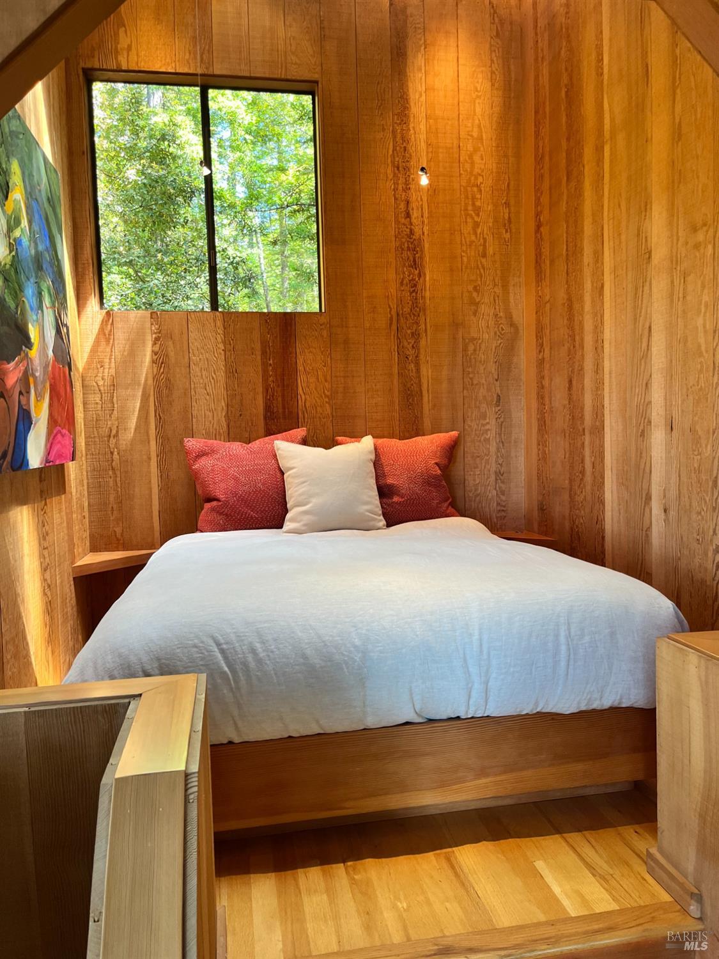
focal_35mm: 26
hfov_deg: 53.1
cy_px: 480
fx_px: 720
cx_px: 360
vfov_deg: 67.3
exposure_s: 1/60
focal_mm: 5.1
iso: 80
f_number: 1.6
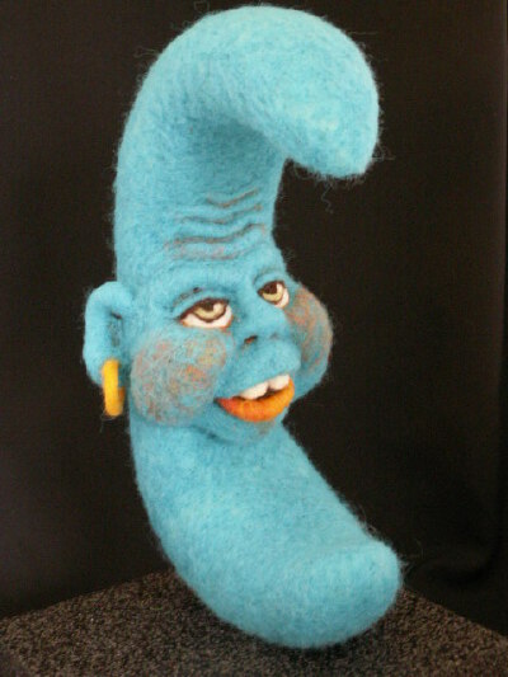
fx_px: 1213
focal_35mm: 62
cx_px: 254
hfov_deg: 23.7
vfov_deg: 31.2
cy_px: 338
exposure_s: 1/8
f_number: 3.2
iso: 160
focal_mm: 10.28
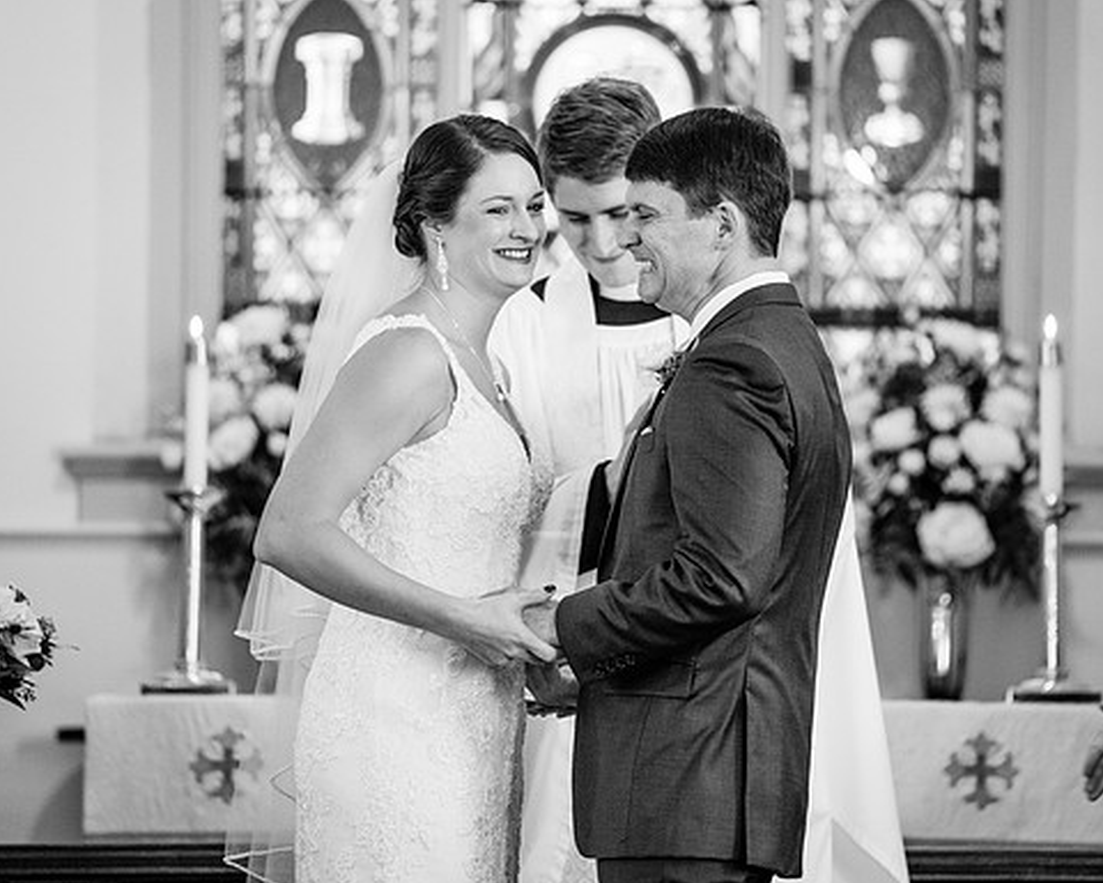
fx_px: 8683
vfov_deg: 5.8
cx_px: 602
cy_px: 390
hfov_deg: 7.3
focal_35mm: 266
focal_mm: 200
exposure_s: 1/160
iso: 2000
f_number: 2.8
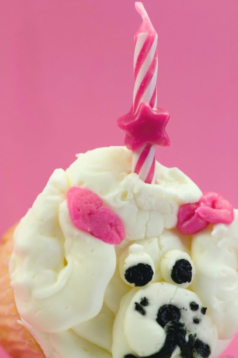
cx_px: 119
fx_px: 1565
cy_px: 179
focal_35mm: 158
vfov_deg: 13.1
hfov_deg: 8.7
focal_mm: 105
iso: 200
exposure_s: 1/125
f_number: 8
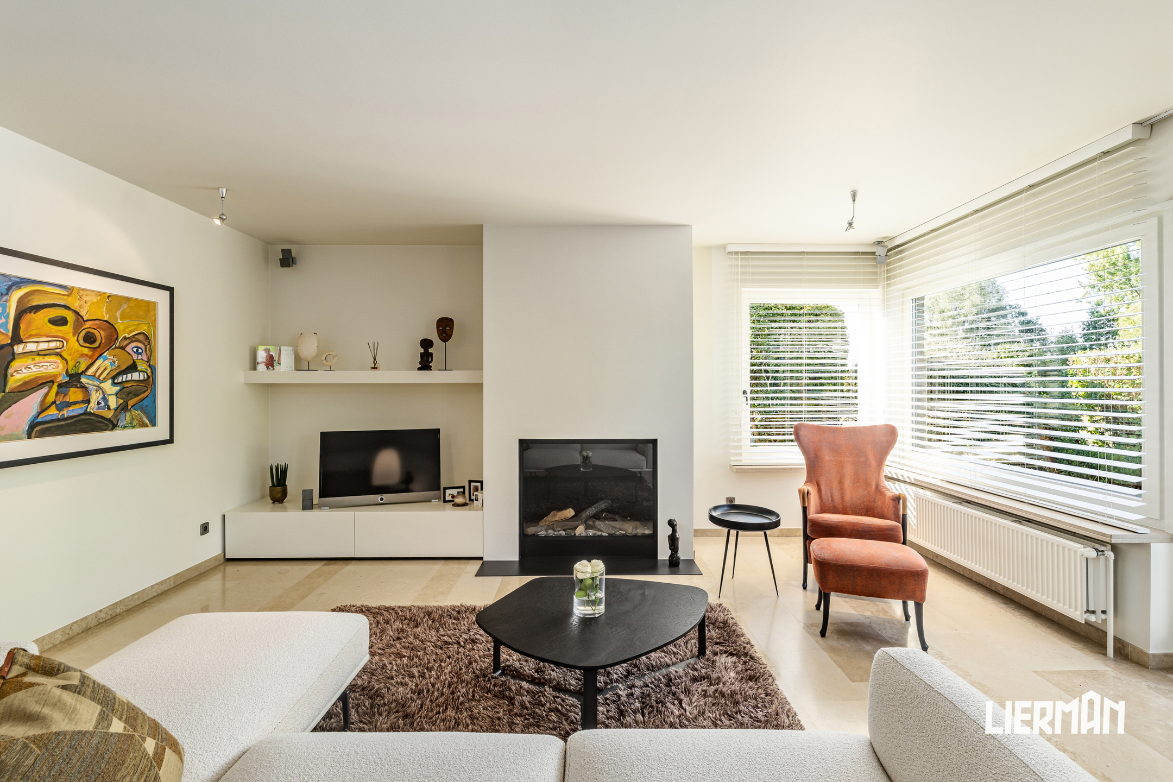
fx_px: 521
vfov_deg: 73.7
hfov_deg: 96.7
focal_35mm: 16
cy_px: 391
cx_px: 586
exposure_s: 1/200
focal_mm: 16
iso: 250
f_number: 8
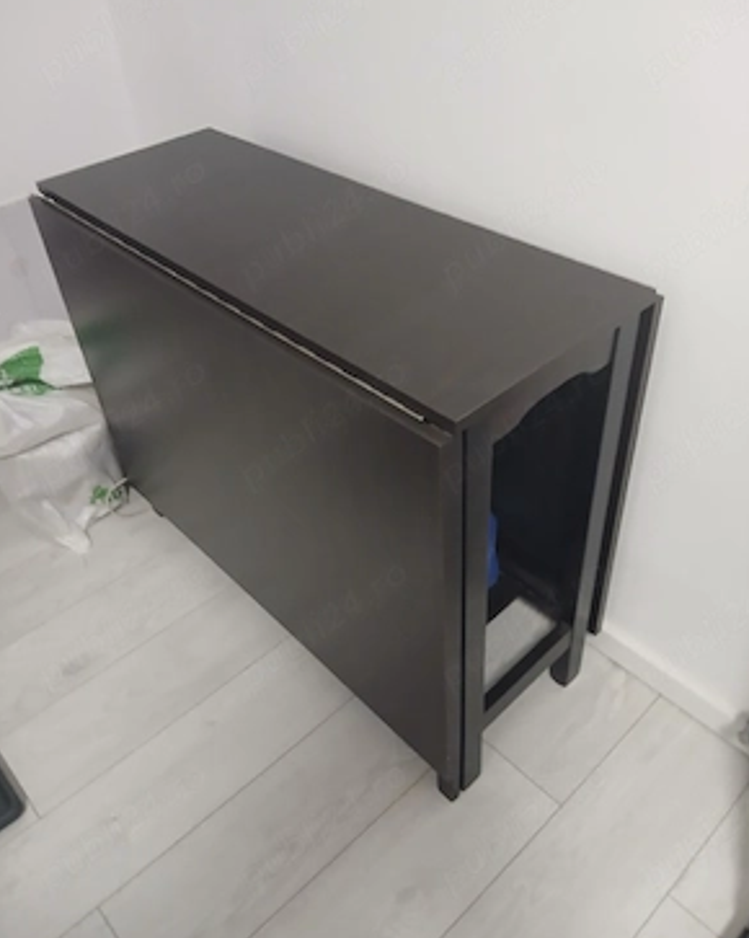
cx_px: 374
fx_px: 777
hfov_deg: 51.5
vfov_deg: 62.2
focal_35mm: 28
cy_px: 455
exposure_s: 1/25.1
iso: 400
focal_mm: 3.98
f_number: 1.8
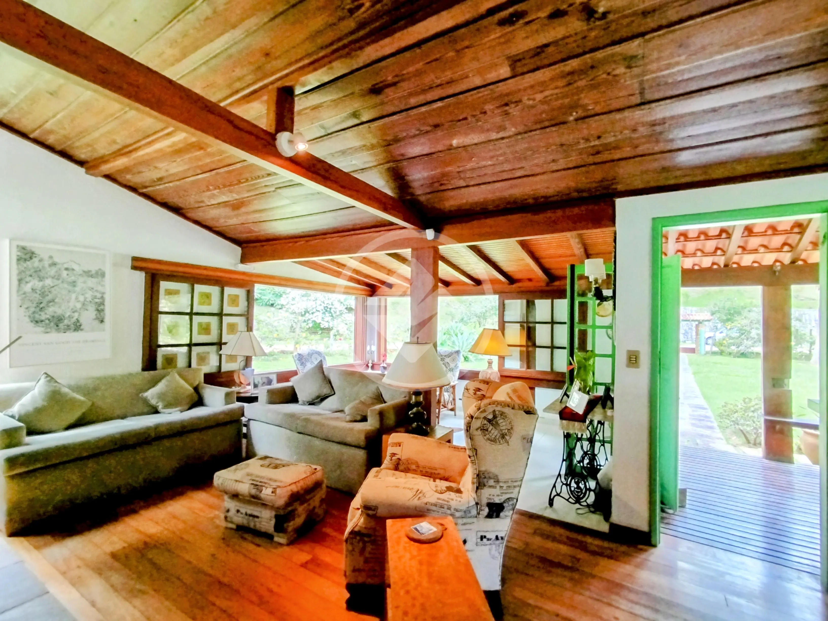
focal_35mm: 15
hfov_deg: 98.2
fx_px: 359
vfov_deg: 81.7
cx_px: 414
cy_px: 310
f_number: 2.2
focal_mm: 1.65
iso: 50
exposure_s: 1/40
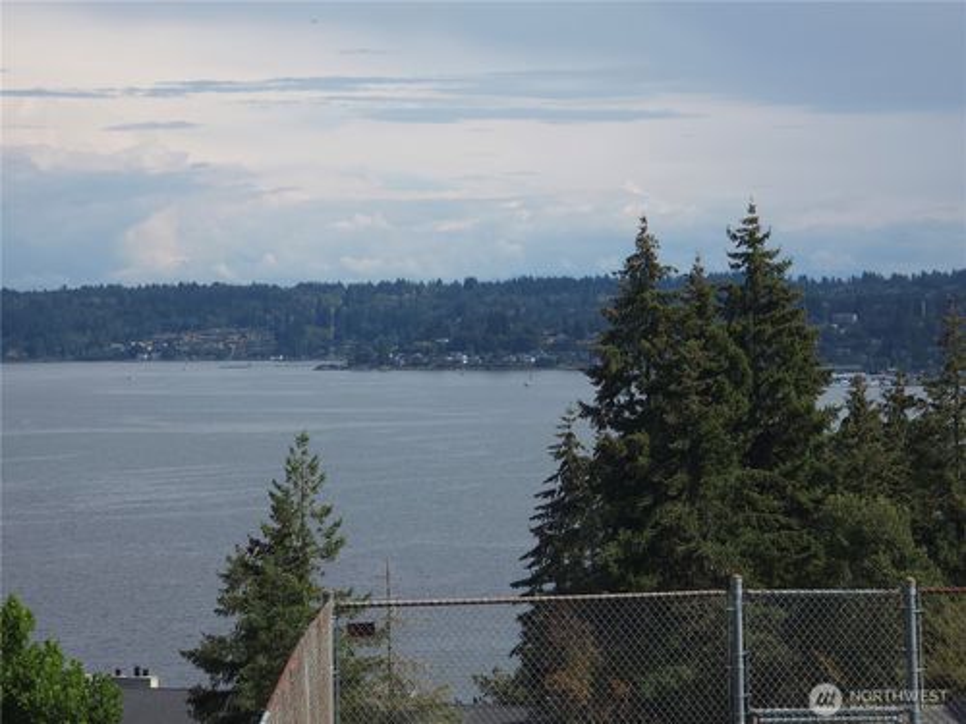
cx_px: 483
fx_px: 3209
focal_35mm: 115
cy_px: 362
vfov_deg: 12.9
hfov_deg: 17.1
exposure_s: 1/443
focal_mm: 18.6
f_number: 3.4
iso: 32
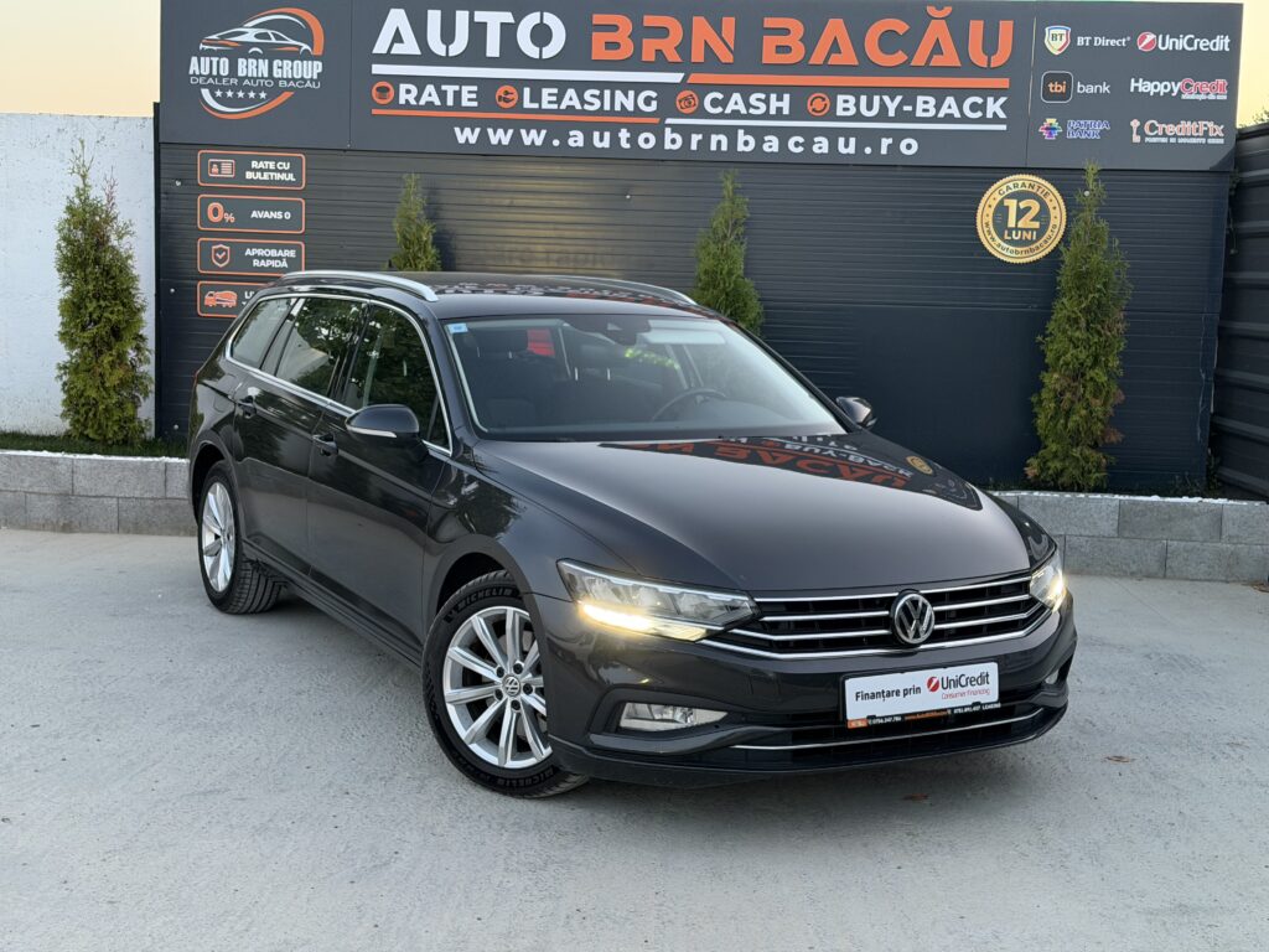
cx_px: 634
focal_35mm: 48
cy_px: 476
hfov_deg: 39.7
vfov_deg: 30.3
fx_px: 1760
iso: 400
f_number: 1.78
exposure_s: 1/40
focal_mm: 6.76
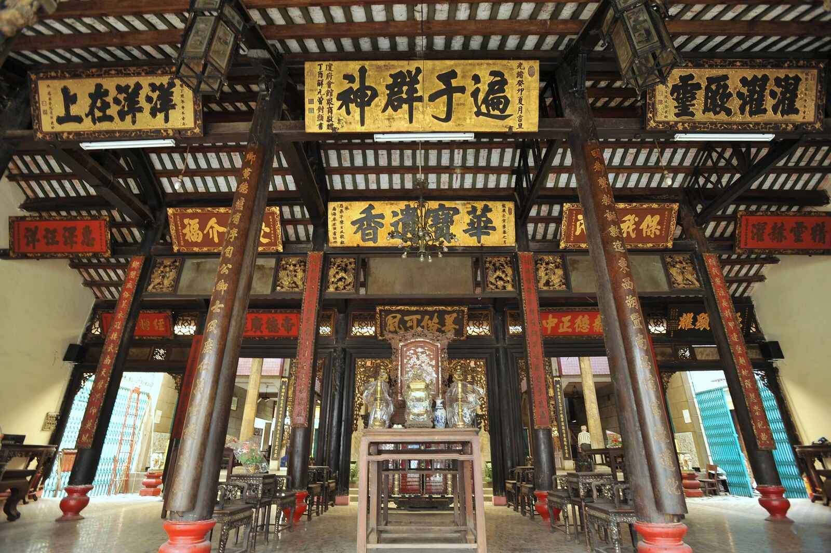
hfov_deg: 93.3
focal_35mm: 17
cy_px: 276
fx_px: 392
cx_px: 416
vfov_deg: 70.4
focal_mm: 17
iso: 400
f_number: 2.8
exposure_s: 1/15
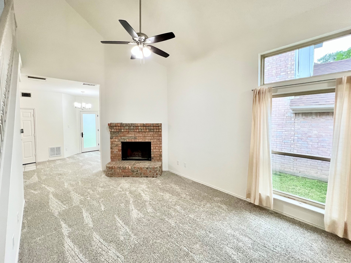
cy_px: 126
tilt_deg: -2.6
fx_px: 142
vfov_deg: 85.6
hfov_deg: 102.1
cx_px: 171
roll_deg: +0.0
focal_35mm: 14
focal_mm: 1.57
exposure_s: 1/120
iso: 200
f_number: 1.8
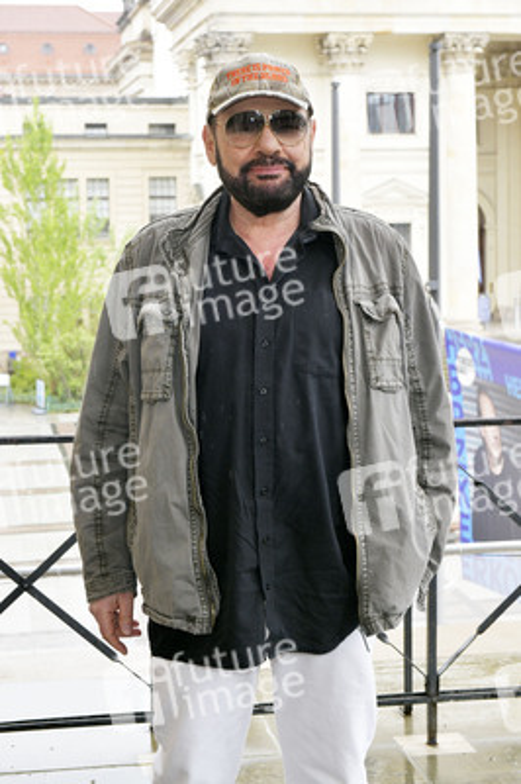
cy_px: 392
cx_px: 260
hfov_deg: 21.9
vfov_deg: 32.4
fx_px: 1348
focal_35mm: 62
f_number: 8
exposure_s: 1/200
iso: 1000
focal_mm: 62
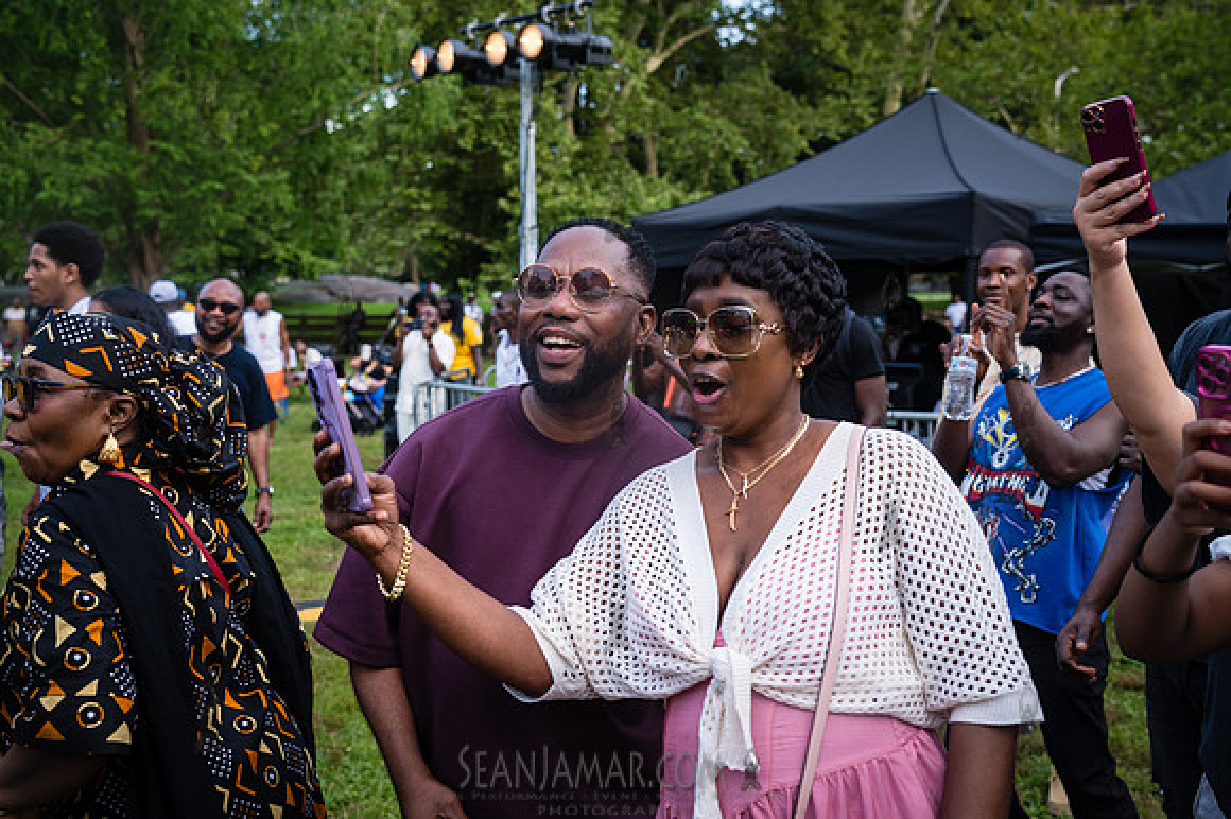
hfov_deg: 49.6
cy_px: 410
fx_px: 1333
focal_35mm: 39
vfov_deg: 34.2
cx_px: 616
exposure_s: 1/800
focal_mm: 39
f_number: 4
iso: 1000
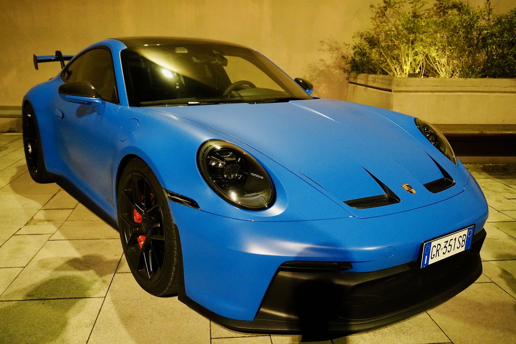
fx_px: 451
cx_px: 258
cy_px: 172
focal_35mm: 32
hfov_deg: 59.5
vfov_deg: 41.7
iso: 6400
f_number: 4
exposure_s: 1/100
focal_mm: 21
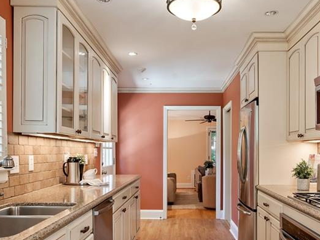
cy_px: 153
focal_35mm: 34
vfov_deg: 41.4
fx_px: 314
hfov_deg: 53.8
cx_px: 181
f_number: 9
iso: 400
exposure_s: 1/10
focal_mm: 18
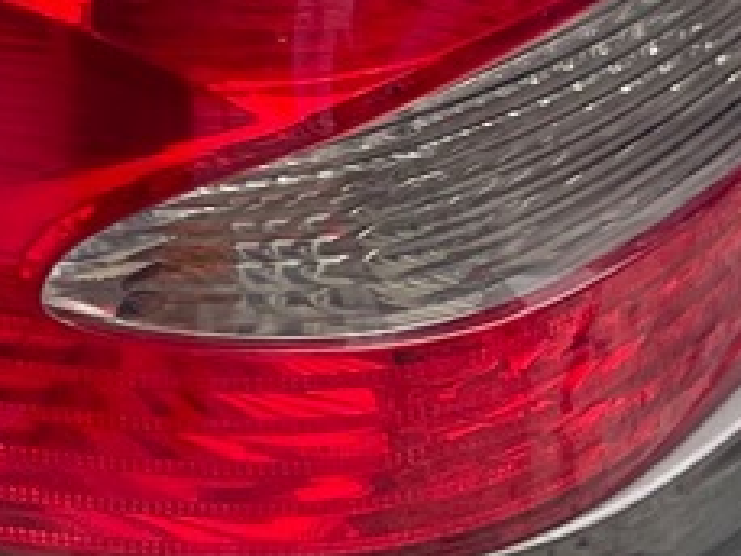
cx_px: -1553
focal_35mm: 204
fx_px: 4369
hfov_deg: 8.1
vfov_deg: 7.2
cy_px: -268
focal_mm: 4.2
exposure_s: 1/1490
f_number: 1.6
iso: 32
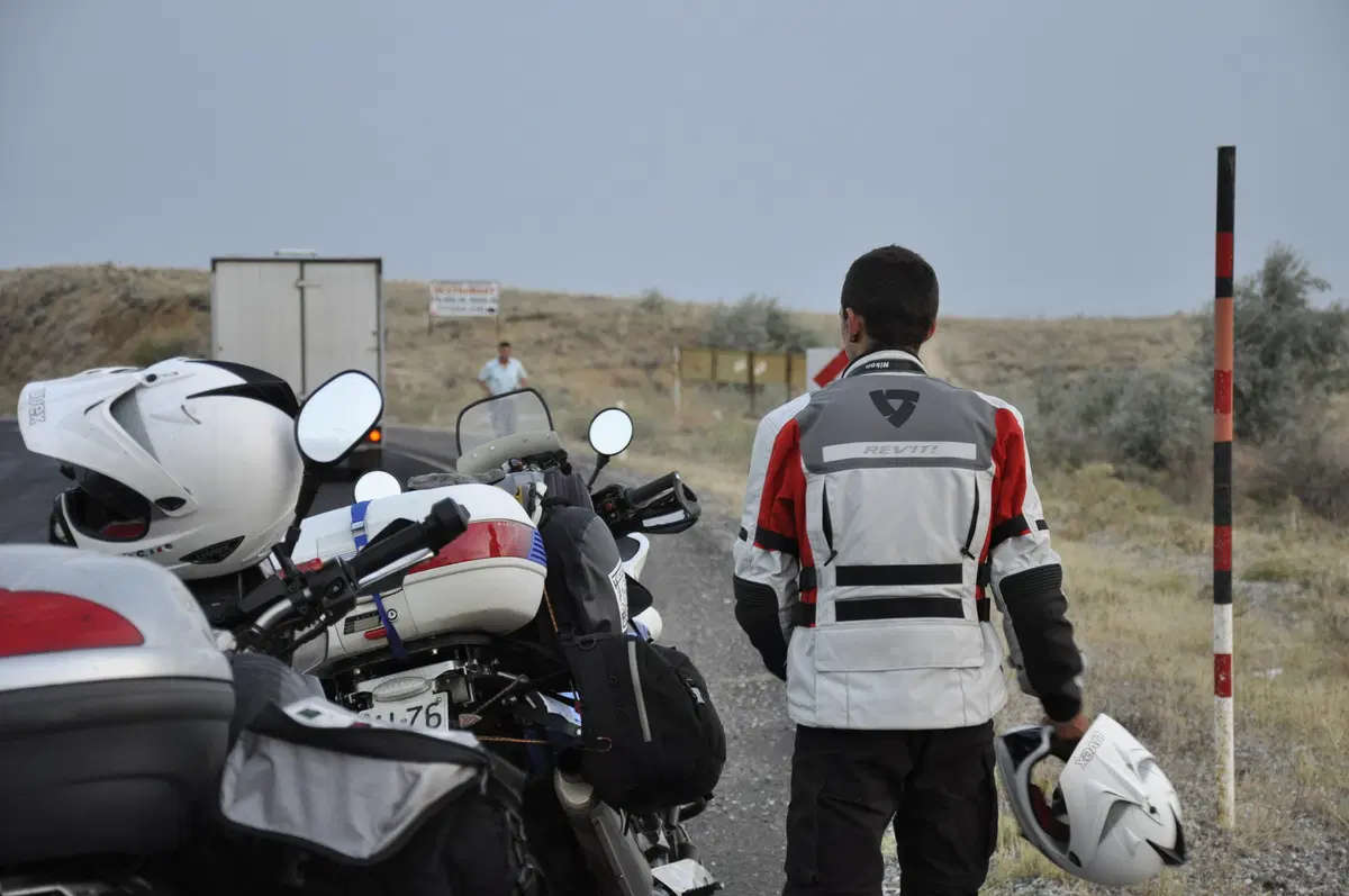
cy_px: 448
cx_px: 674
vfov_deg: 13.8
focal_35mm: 99
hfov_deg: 20.6
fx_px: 3705
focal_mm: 66
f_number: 5.3
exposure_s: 1/60
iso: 800
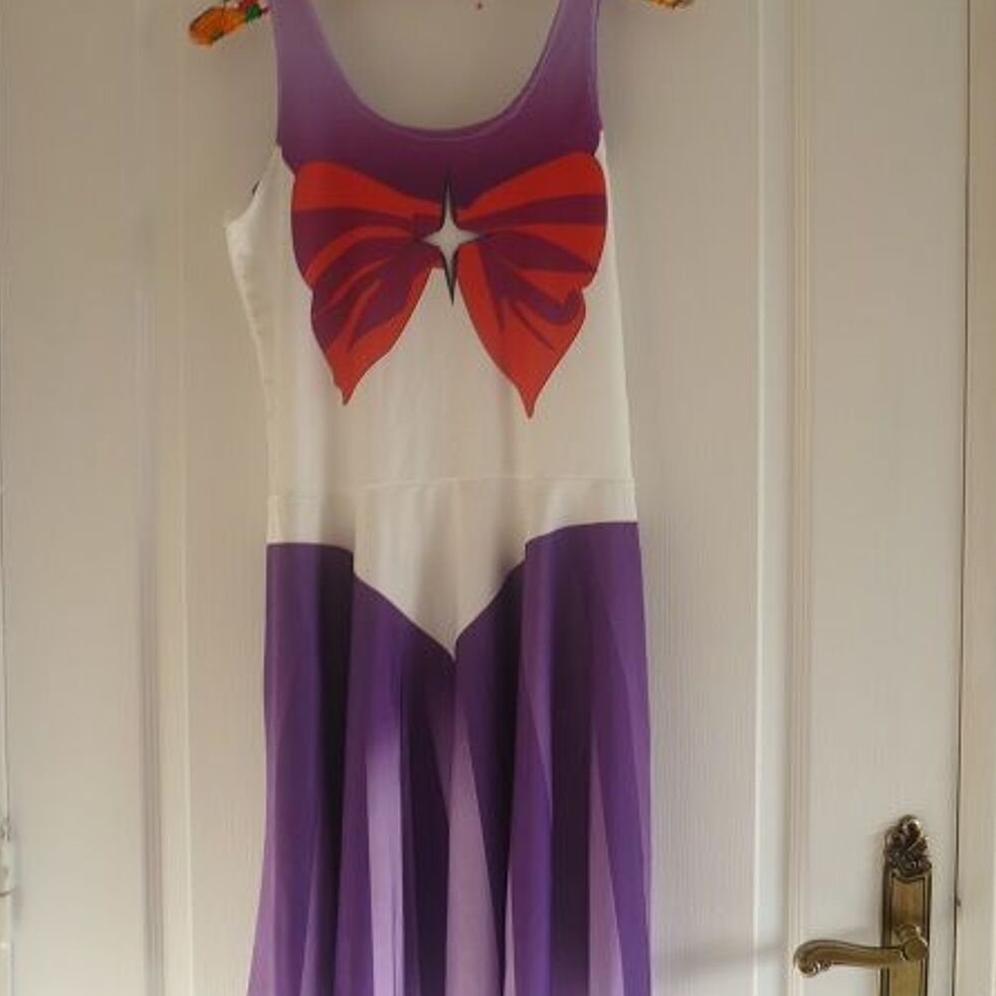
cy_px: 469
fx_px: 1432
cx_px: 499
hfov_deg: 38.3
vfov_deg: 38.3
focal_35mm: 44
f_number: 3.1
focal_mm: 6.6
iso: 80
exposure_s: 1/40
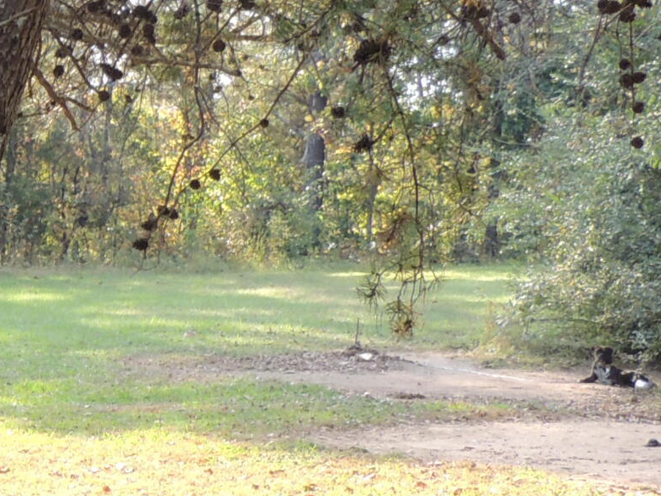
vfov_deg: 9.6
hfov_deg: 11.7
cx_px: -583
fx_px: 2940
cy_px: 215
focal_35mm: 154
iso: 100
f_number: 3.3
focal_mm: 7.1
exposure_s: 1/100
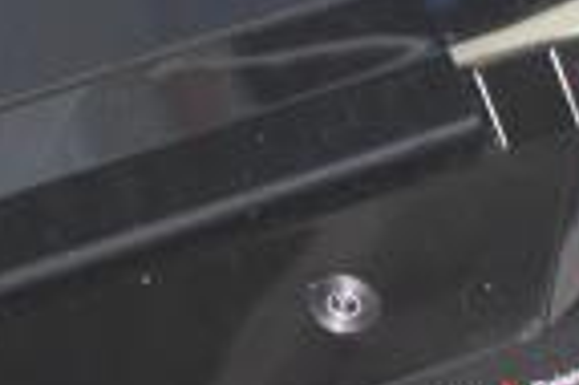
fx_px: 2217
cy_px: 752
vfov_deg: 9.3
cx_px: 24
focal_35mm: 138
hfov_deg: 14.7
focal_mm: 18
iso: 500
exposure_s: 1/60
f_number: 4
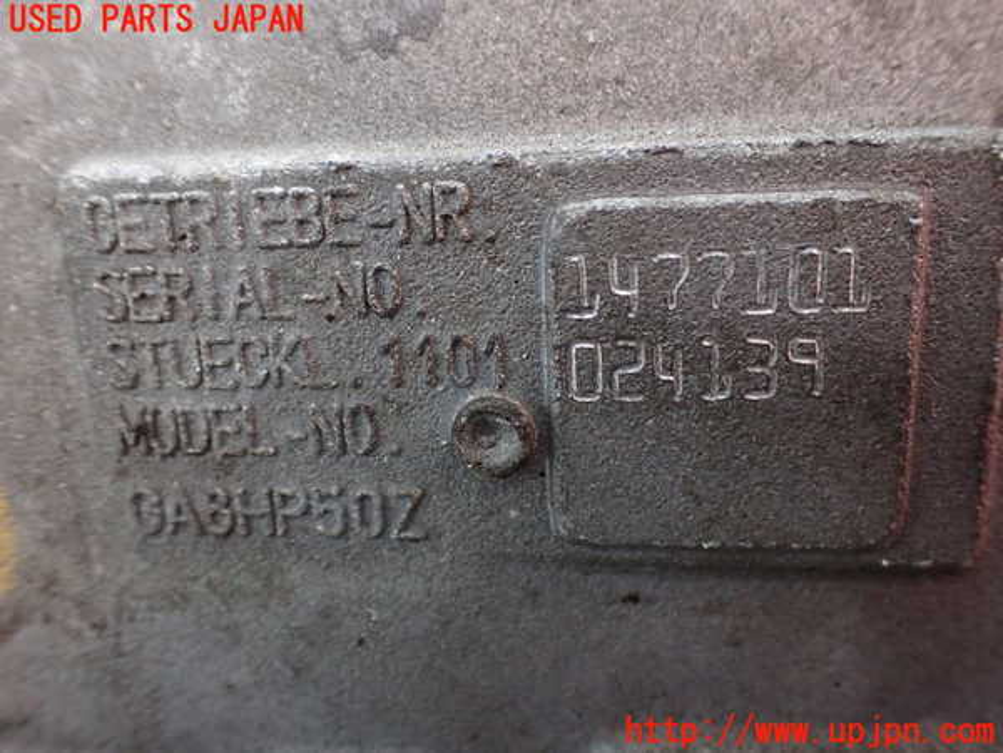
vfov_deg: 46.8
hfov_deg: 60.0
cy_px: 376
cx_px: 502
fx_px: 869
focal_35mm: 30
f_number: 2.3
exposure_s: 1/125
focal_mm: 5.4
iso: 800
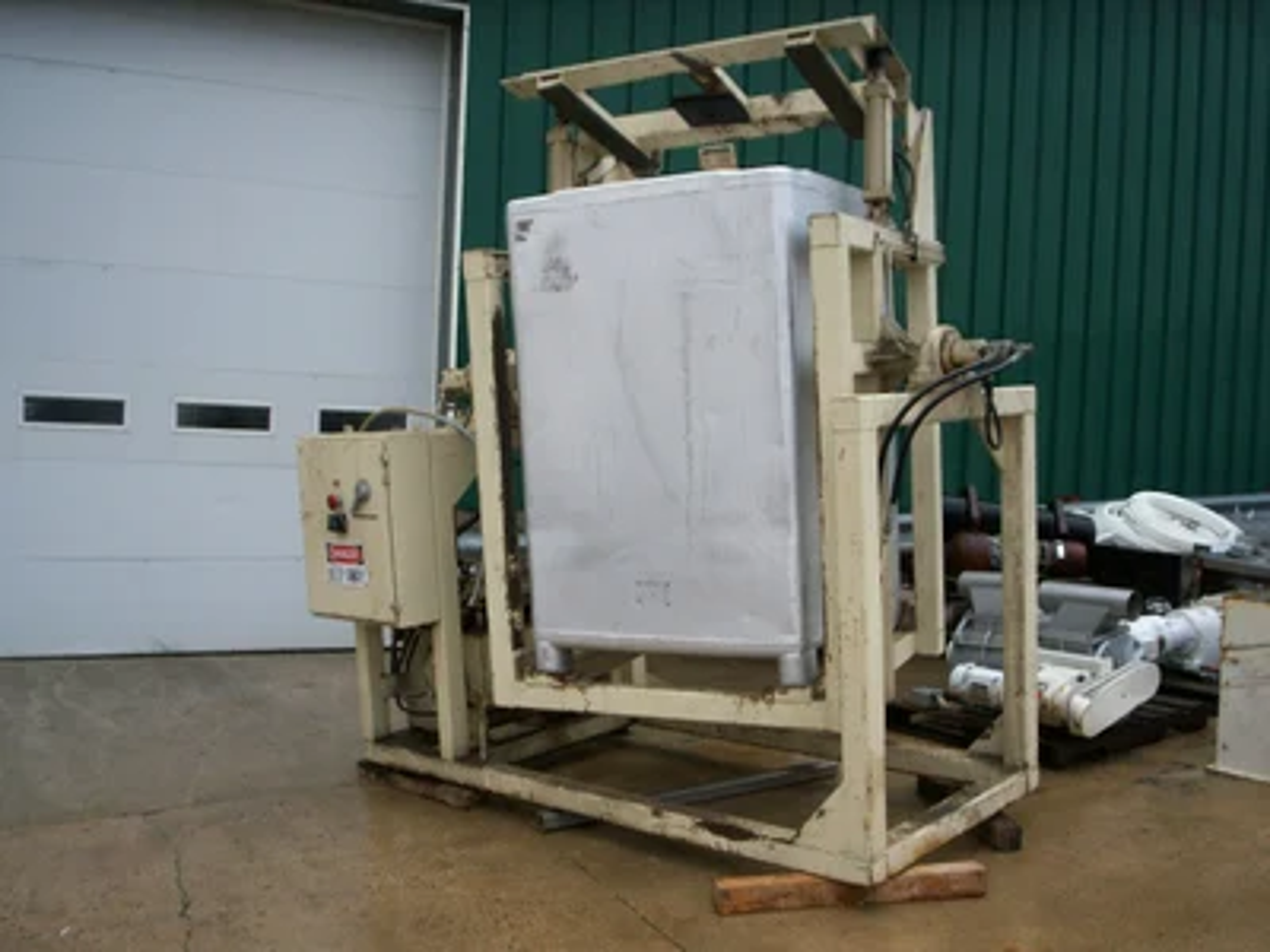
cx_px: 635
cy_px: 476
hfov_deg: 51.4
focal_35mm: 36
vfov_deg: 39.7
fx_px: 1321
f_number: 4.5
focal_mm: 5.9
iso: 100
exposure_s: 1/81.4
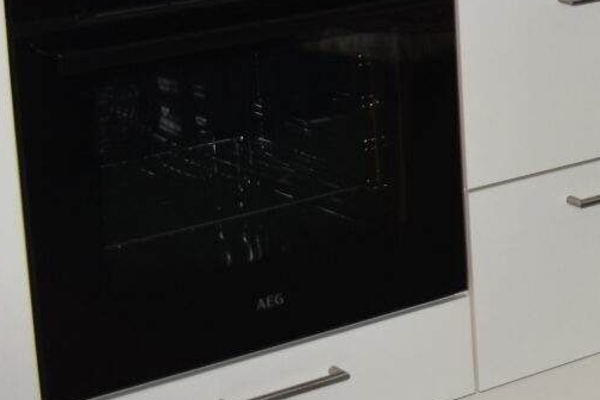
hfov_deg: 14.0
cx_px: 1213
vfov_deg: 11.1
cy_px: -20
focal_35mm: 122
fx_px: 2033
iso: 200
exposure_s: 1/60
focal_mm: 20
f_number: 4
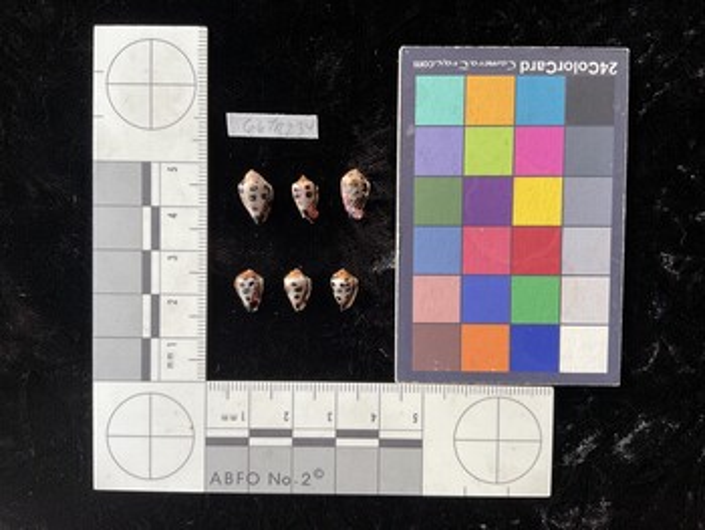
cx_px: 352
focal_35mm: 29
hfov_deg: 61.6
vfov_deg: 48.3
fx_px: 591
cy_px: 265
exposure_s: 1/60
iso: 40
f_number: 1.8
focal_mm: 3
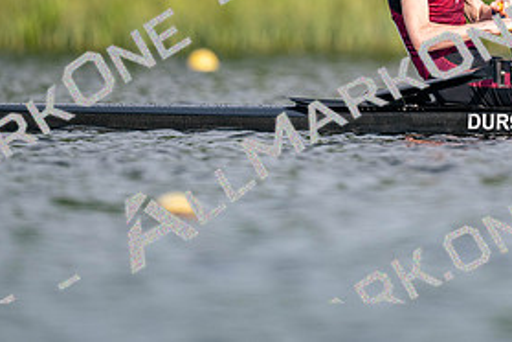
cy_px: -12
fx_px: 17762
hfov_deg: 1.7
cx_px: 497
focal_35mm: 1249
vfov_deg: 1.1
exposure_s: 1/2500
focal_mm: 600
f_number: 4
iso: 360
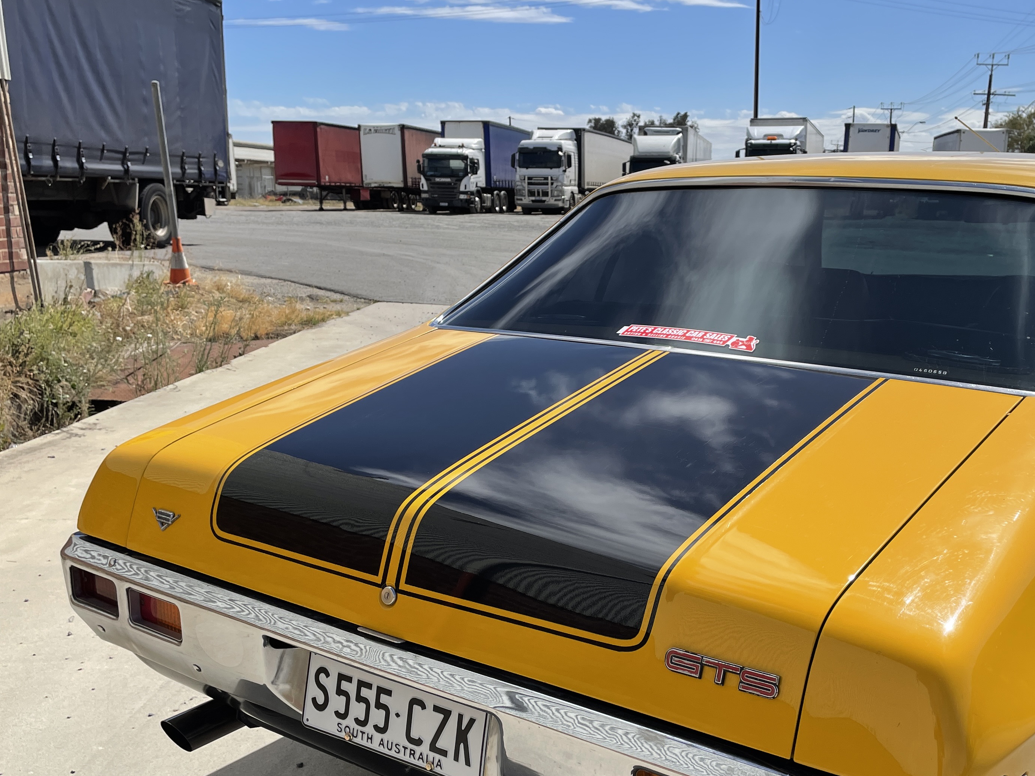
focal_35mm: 38
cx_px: 630
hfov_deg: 48.6
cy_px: 504
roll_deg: -0.6
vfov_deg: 37.4
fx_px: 1136
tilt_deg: -14.5
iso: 32
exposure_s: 1/4132
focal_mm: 4.2
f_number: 1.6
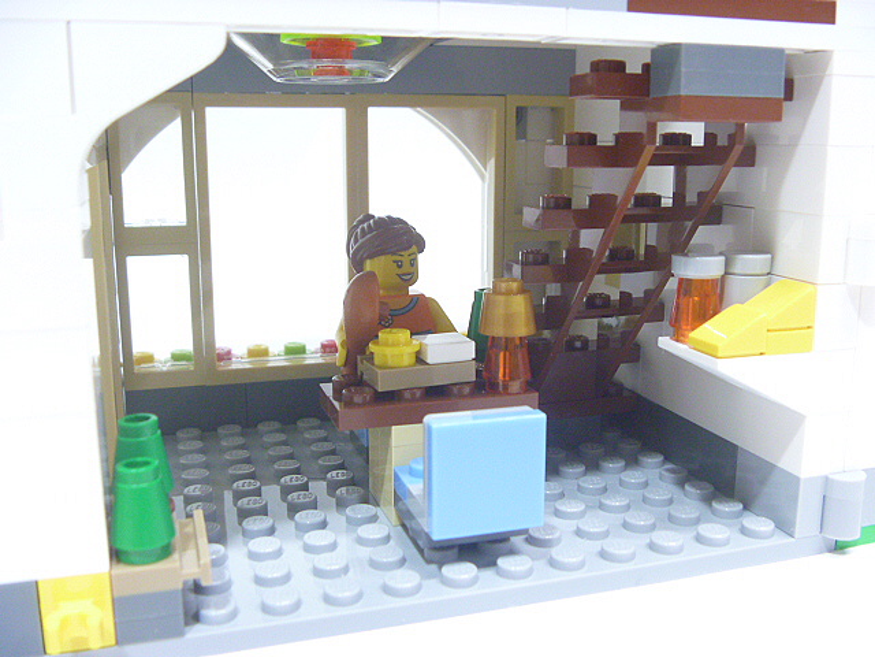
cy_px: 328
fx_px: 885
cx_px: 438
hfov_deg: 52.6
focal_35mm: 35
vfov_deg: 40.7
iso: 400
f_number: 3.5
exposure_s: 1/10
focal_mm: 6.3
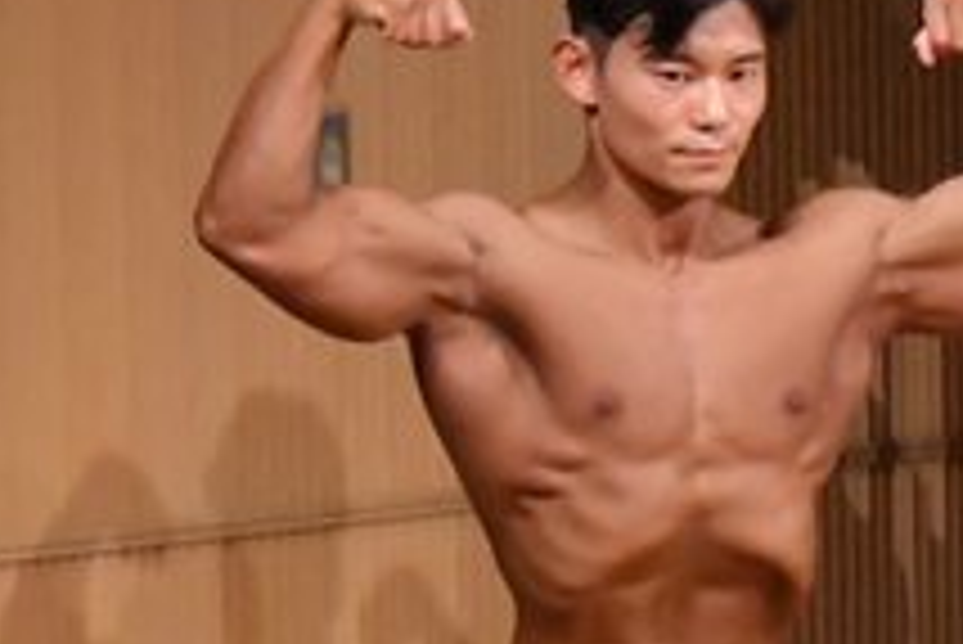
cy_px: 806
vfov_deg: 1.5
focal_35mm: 922
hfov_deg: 2.2
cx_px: 1204
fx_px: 24679
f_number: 5.6
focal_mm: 170
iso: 10000
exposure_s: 1/400
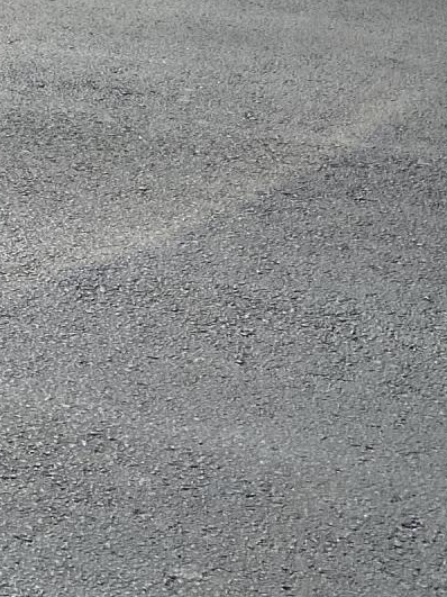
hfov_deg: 13.5
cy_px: -301
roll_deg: -0.2
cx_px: -357
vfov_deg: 17.9
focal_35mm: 98
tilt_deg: -4.5
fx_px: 1688
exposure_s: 1/3300
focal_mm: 4.25
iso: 32
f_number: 1.8
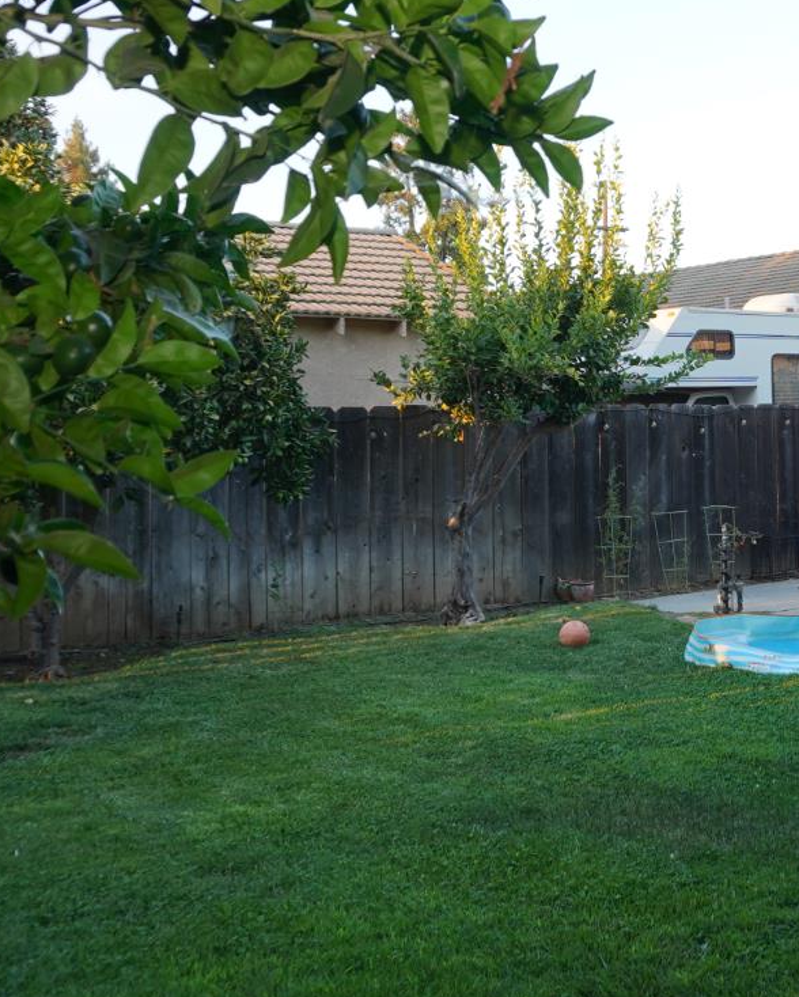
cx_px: 809
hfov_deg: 30.4
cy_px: 432
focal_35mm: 46
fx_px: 1359
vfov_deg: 40.2
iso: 100
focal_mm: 16
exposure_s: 1/80
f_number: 4
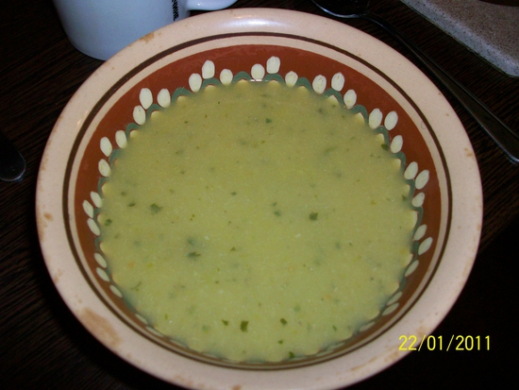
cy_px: 195
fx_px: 510
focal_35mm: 34
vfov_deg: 41.8
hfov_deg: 53.9
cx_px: 260
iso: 160
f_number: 2.8
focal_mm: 5.7
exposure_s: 1/60
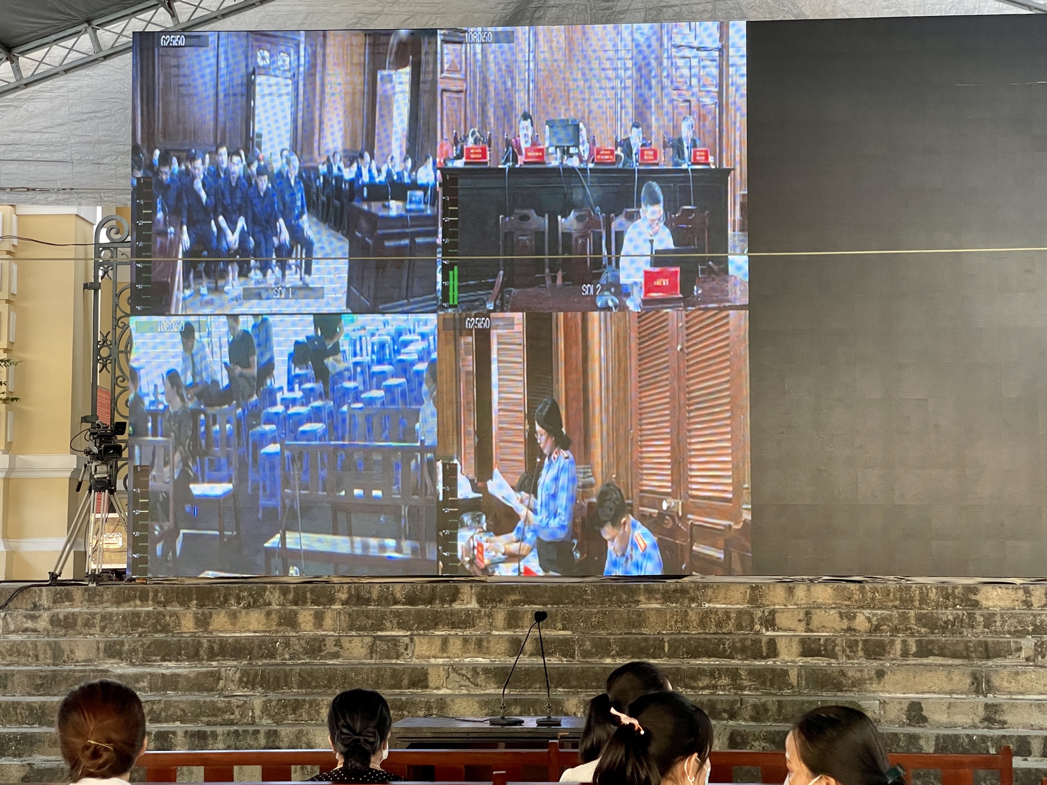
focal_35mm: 64
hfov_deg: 30.3
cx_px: 524
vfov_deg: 22.9
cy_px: 392
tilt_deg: +5.2
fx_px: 1936
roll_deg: +1.7
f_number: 2.2
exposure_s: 1/120
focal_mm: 7.5
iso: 160
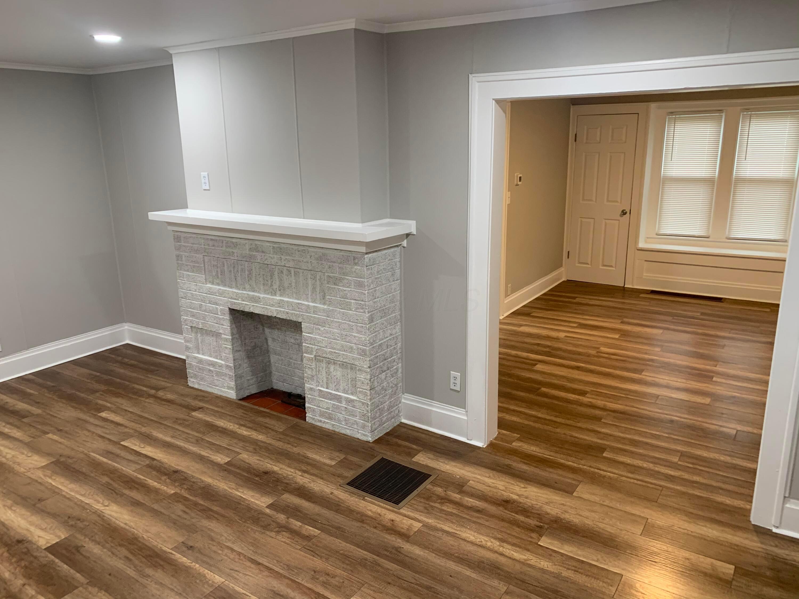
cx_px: 400
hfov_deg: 67.3
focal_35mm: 26
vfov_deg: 53.1
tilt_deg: -13.5
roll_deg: +1.0
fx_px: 600
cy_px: 300
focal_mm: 4.25
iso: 160
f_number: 1.8
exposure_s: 1/60
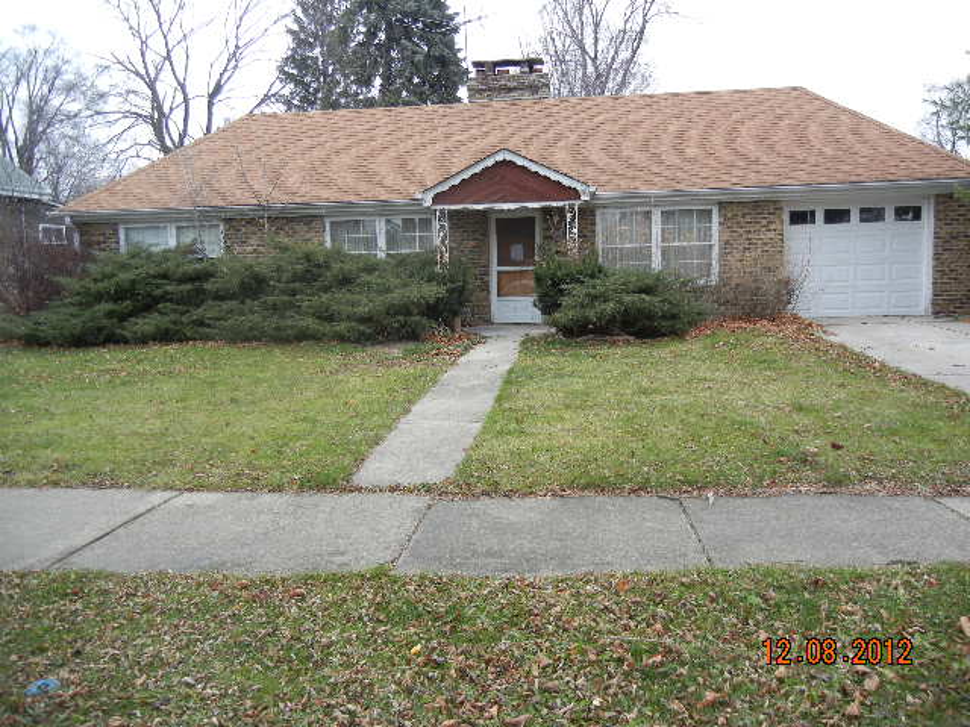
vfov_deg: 46.8
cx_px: 485
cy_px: 364
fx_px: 841
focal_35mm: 30
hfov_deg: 60.0
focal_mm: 5.4
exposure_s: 1/57.1
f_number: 3.5
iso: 160
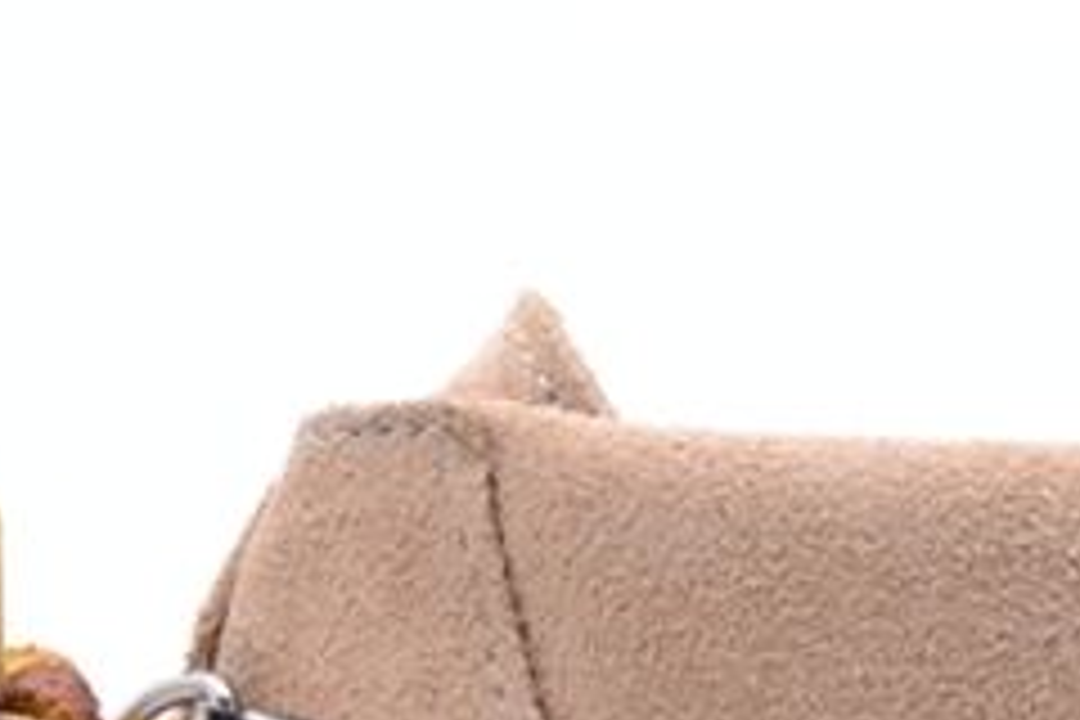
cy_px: 1768
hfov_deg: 5.0
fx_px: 12374
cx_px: -108
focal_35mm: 412
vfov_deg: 3.3
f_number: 14
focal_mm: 55
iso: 100
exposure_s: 1/160
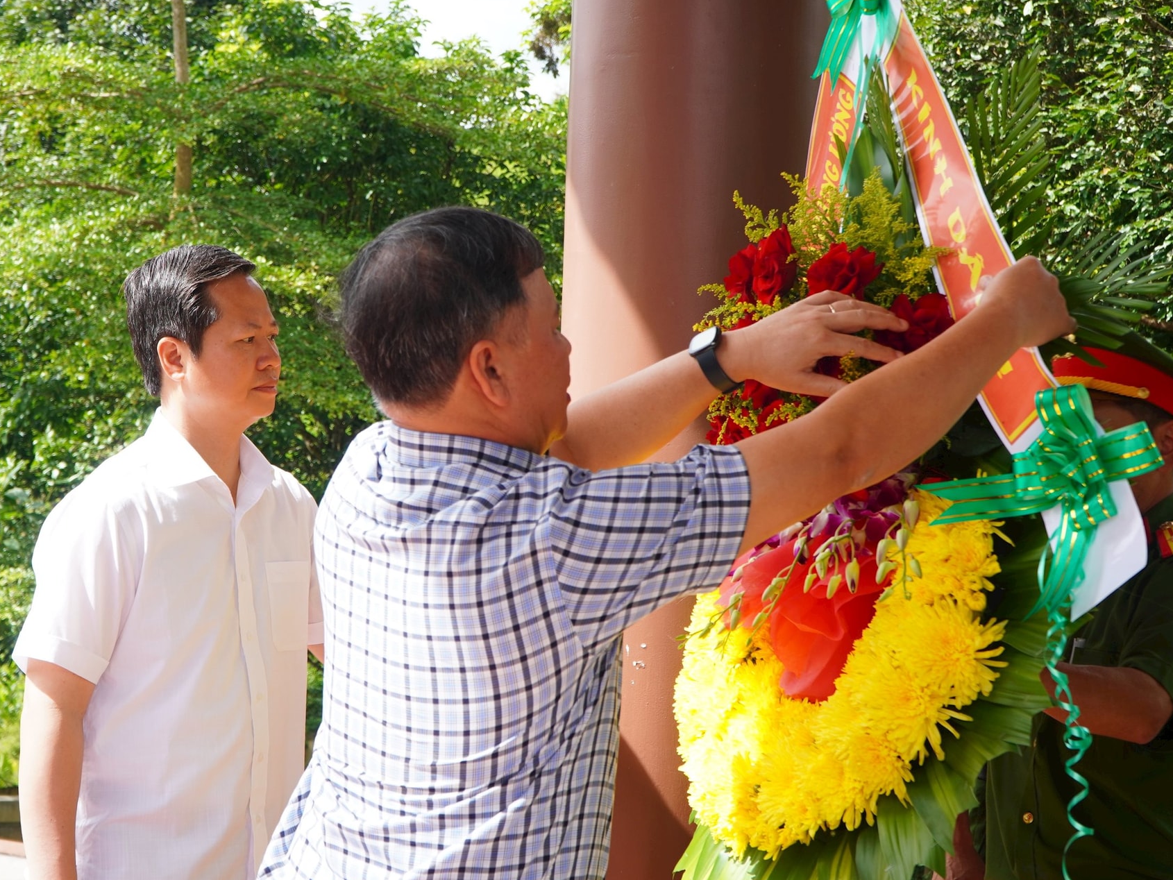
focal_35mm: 48
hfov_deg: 40.0
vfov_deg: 30.5
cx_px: 556
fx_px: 1611
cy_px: 442
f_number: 5
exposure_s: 1/200
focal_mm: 29
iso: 100
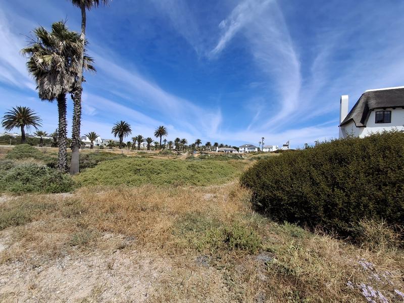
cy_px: 152
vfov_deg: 78.1
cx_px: 202
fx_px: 187
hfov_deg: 94.5
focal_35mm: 16
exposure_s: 1/1718
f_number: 2.2
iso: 40
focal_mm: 1.64
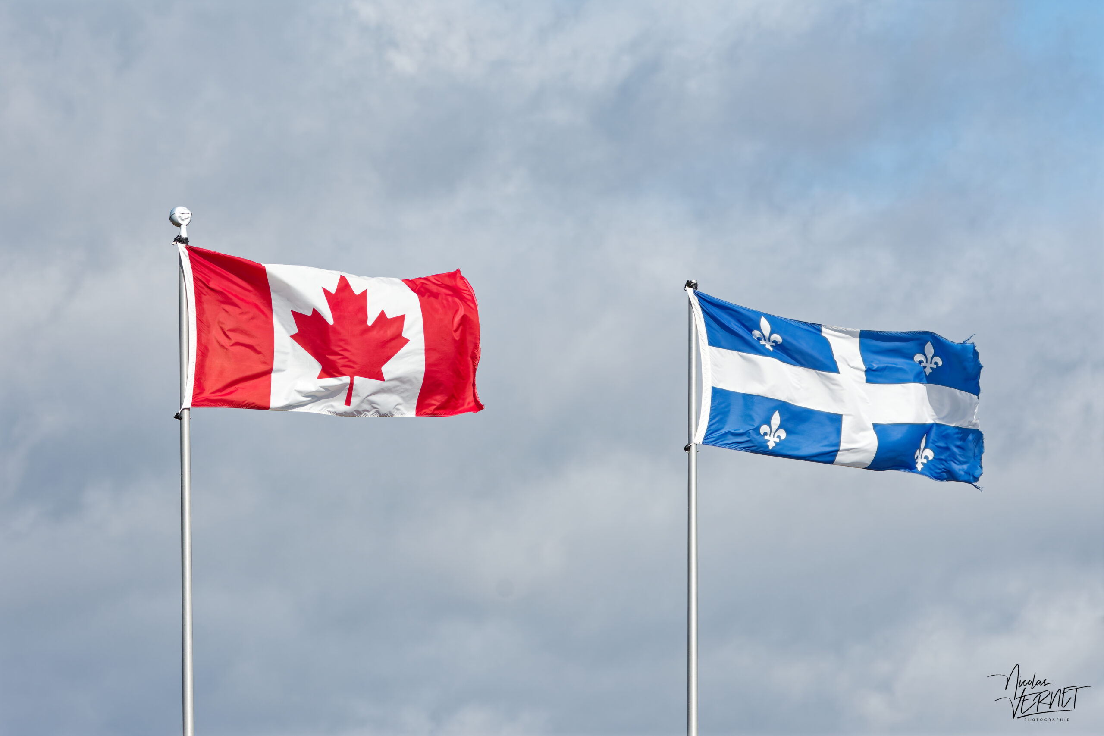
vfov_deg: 6.1
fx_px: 6900
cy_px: 368
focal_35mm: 225
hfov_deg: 9.1
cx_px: 552
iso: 250
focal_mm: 150
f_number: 8
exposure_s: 1/1000
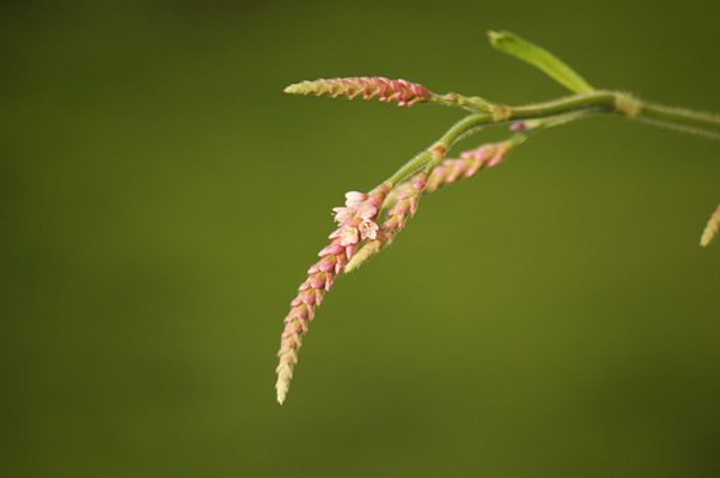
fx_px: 4944
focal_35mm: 248
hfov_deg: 8.3
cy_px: 239
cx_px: 360
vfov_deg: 5.5
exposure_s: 1/1000
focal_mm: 165
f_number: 5.3
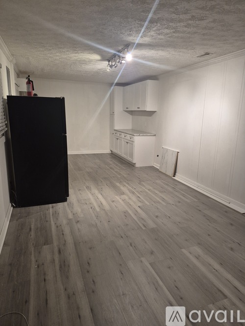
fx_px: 217
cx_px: 122
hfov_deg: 58.9
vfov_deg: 73.9
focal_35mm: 23
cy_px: 163
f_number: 1.8
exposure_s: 1/120
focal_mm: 5.4
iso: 400
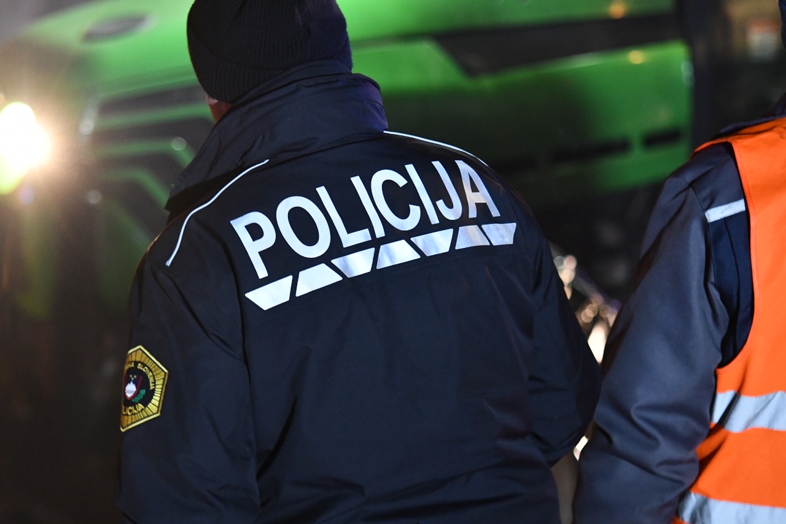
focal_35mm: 168
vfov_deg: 8.2
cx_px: 393
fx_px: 3669
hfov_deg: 12.2
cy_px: 262
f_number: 2.8
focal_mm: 112
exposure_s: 1/125
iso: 3200
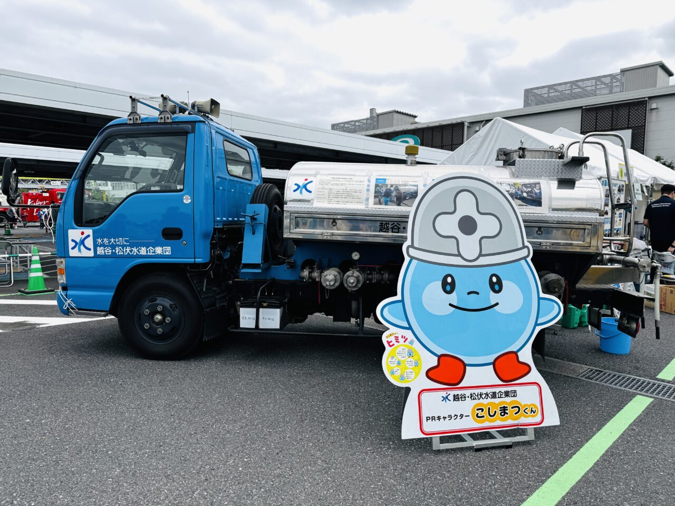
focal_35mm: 24
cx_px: 338
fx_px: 468
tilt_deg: -4.9
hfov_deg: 71.6
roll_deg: -1.0
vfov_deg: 56.8
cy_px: 253
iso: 80
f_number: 1.78
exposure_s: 1/7092
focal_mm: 6.76
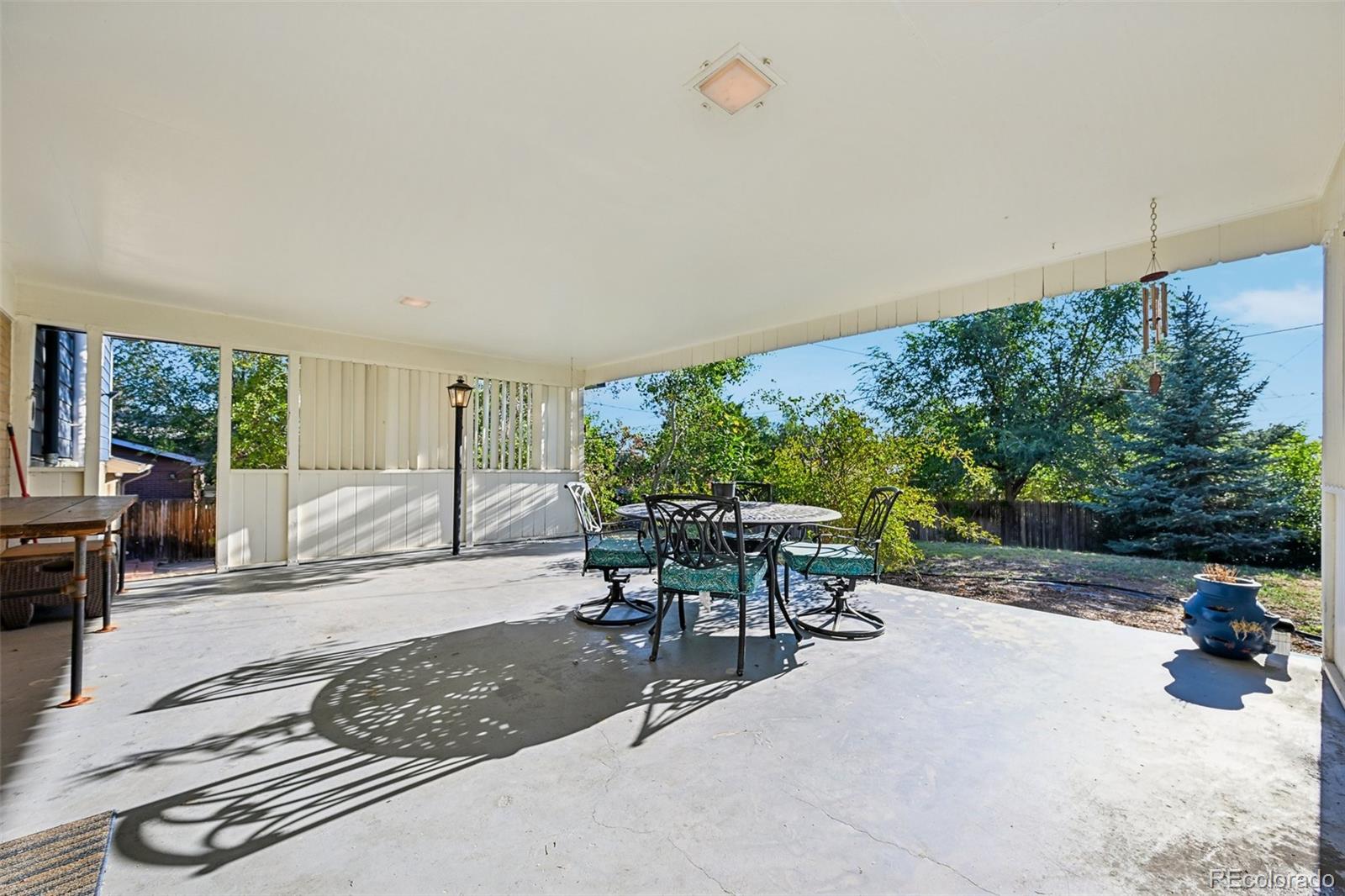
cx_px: 672
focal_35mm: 14
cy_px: 448
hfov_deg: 104.3
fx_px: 523
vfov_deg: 81.2
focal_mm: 14
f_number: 9
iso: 64
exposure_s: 1/40
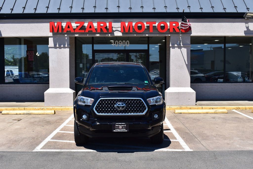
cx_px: 126
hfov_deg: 43.6
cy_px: 84
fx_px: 316
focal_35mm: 45
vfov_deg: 29.8
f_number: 11
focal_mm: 30
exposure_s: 1/500
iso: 320
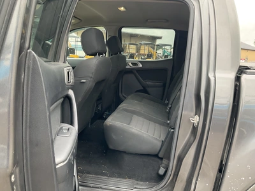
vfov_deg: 48.2
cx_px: 128
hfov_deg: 61.7
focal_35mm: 29
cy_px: 96
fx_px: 214
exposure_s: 1/122
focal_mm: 3
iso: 50
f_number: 1.8
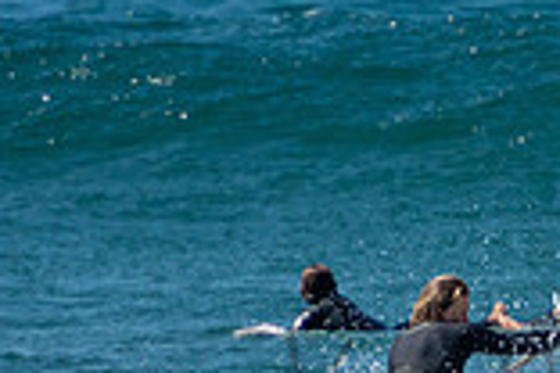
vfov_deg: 0.6
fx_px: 34733
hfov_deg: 0.9
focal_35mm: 2233
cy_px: 360
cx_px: 657
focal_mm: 400
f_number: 5.6
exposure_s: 1/2000
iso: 220
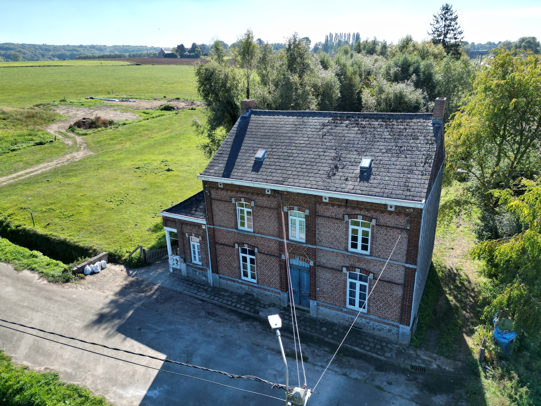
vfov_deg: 56.8
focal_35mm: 24
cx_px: 270
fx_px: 375
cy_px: 203
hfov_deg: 71.6
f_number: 1.7
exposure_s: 1/1500
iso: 100
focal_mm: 6.72
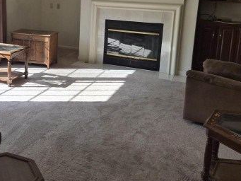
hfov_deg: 40.9
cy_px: 45
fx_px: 313
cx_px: 62
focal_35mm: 45
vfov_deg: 31.6
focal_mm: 5.4
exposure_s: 1/1060
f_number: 1.8
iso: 80
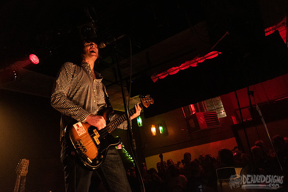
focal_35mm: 29
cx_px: 133
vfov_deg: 45.3
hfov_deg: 64.3
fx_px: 229
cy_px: 78
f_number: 3.2
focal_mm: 24
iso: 3200
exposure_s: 1/125
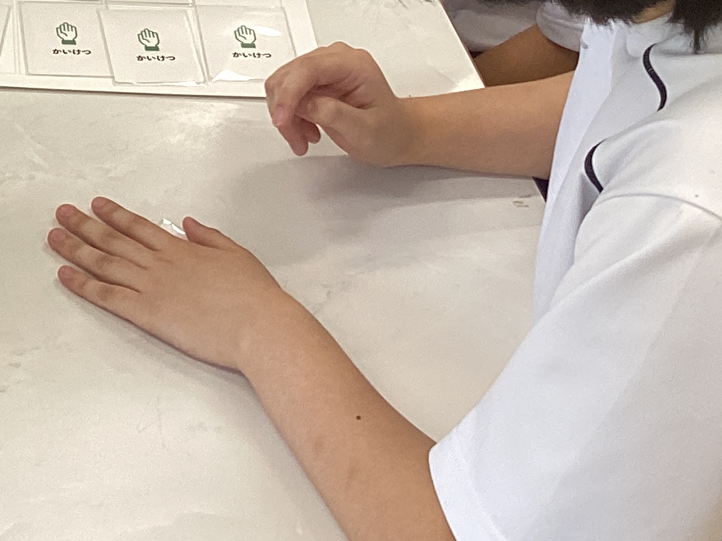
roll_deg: -0.8
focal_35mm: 100
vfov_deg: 14.0
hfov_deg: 18.7
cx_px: -123
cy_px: -242
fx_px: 2086
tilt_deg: -30.4
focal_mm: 3.3
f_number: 2.4
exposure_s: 1/60
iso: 80
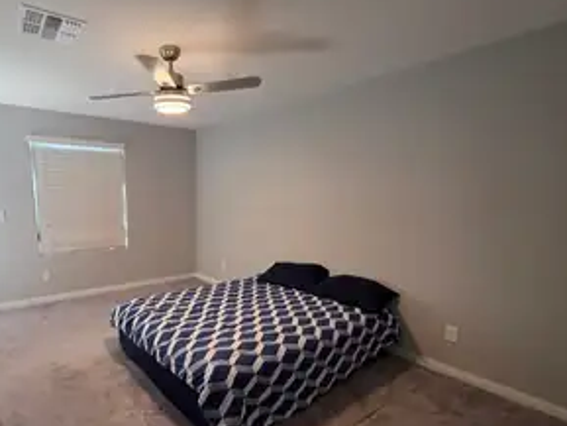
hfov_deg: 84.6
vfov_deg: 70.8
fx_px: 295
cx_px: 188
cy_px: 257
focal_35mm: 18
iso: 200
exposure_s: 1/60
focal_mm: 2.2
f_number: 1.9
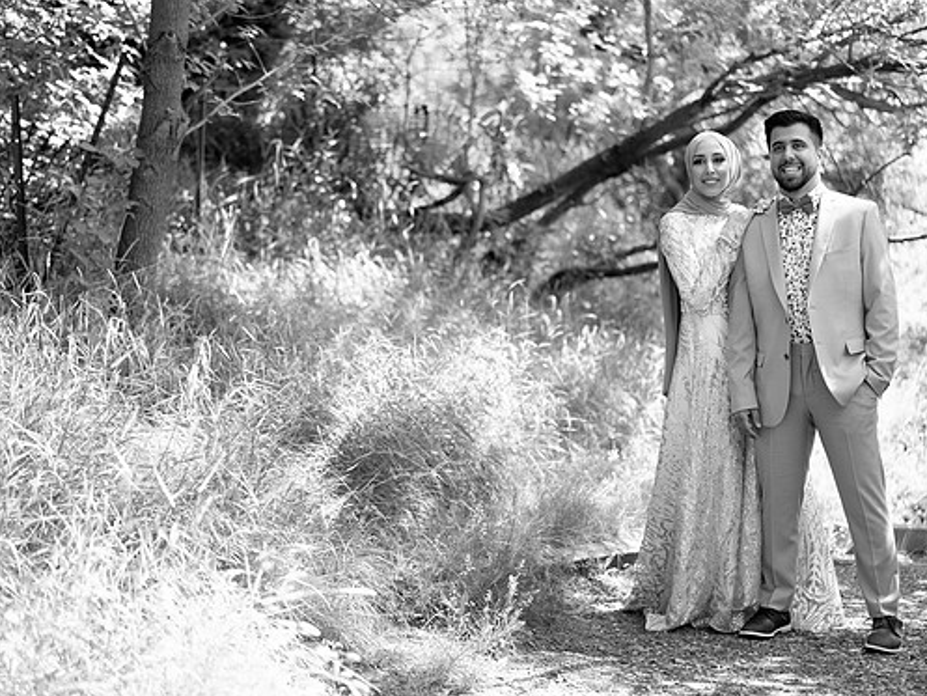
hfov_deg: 29.8
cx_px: 450
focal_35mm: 65
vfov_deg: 22.6
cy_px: 370
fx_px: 1741
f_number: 1.8
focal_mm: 55
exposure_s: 1/500
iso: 100
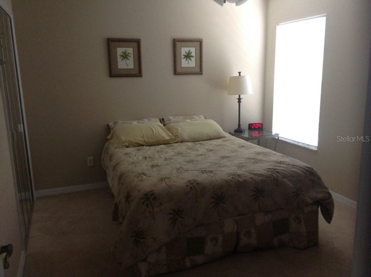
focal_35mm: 33
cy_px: 138
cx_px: 186
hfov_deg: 55.4
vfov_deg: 42.8
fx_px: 353
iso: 100
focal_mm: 3.3
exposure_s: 1/24
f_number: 2.4
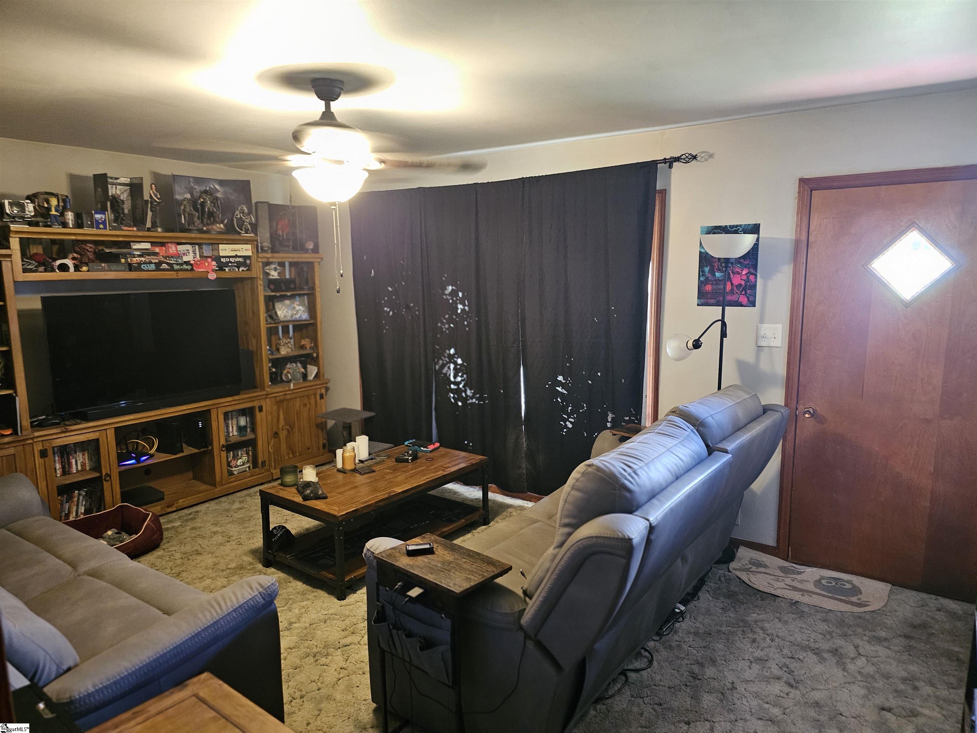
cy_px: 366
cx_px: 488
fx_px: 649
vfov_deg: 58.9
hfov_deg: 73.9
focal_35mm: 23
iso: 800
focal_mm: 6.3
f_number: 1.7
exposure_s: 1/24
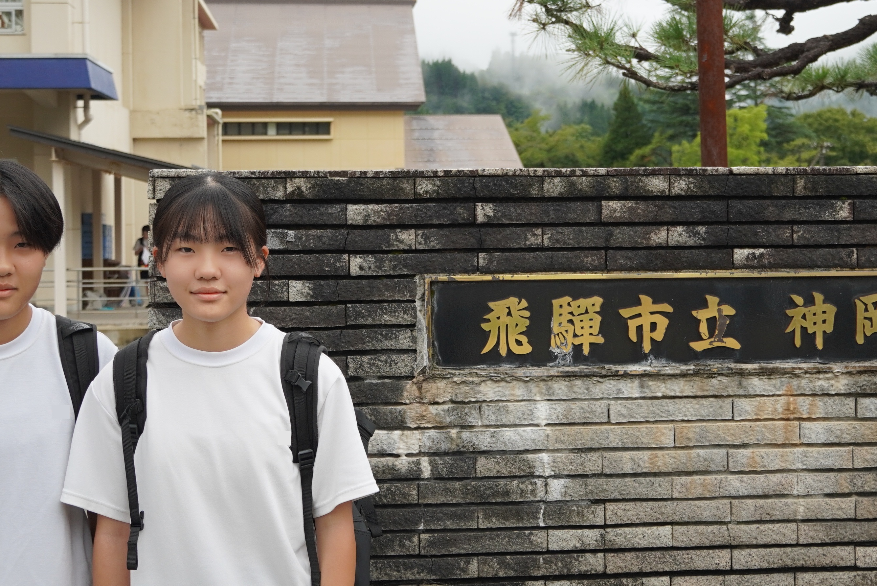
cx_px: 506
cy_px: 220
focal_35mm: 55
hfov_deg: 36.3
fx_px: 1335
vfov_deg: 24.7
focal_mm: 23
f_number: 4
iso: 200
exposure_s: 1/160
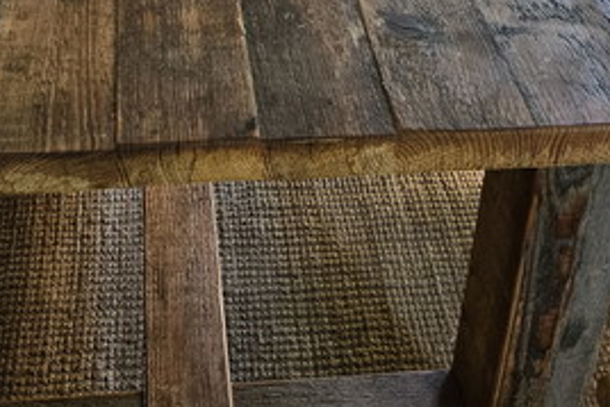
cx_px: 230
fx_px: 1034
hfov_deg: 32.7
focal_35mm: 61
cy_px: -233
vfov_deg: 19.1
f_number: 1.8
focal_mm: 5.4
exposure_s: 1/100
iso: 320
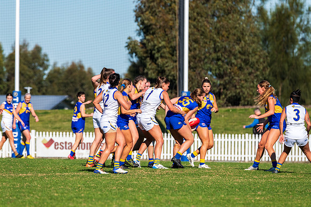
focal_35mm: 458
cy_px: 104
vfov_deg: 3.0
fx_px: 3955
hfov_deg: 4.5
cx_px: 156
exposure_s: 1/2000
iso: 800
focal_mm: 450
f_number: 10
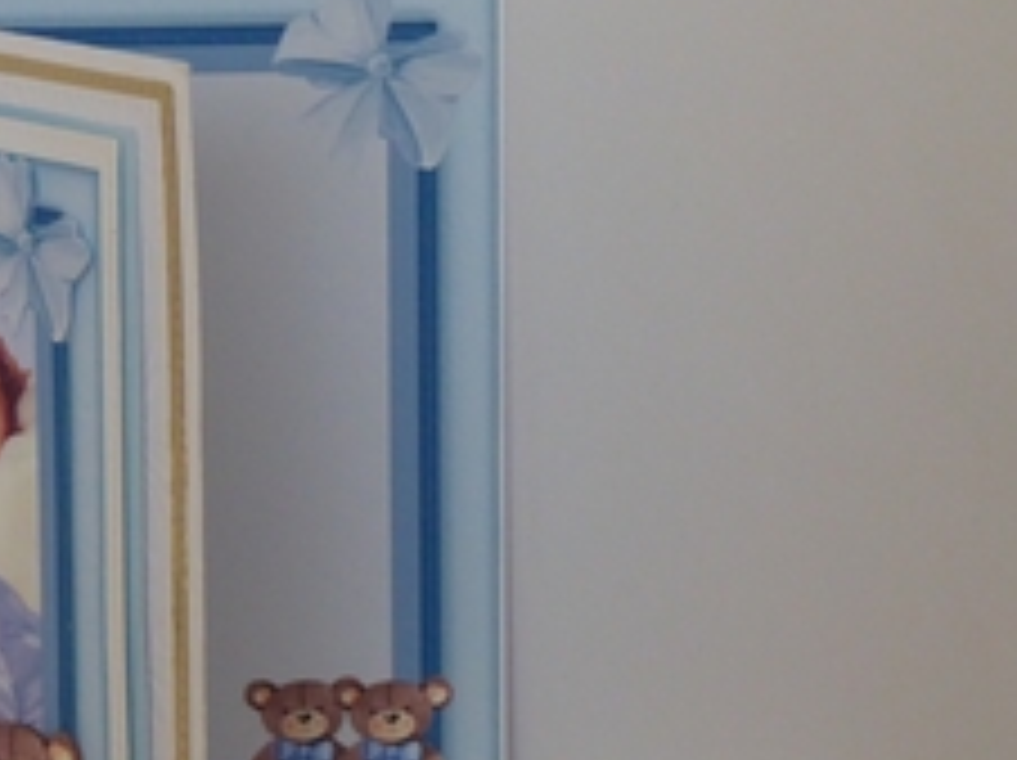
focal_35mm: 195
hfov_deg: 10.1
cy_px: 389
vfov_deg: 7.6
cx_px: 14
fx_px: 5723
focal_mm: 16.1
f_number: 4.9
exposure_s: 1/125
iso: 640
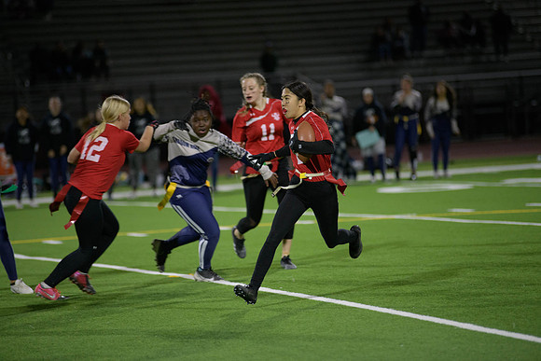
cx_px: 270
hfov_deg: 10.3
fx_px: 3006
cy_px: 180
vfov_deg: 6.9
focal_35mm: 200
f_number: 2.8
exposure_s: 1/640
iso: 2500
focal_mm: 200
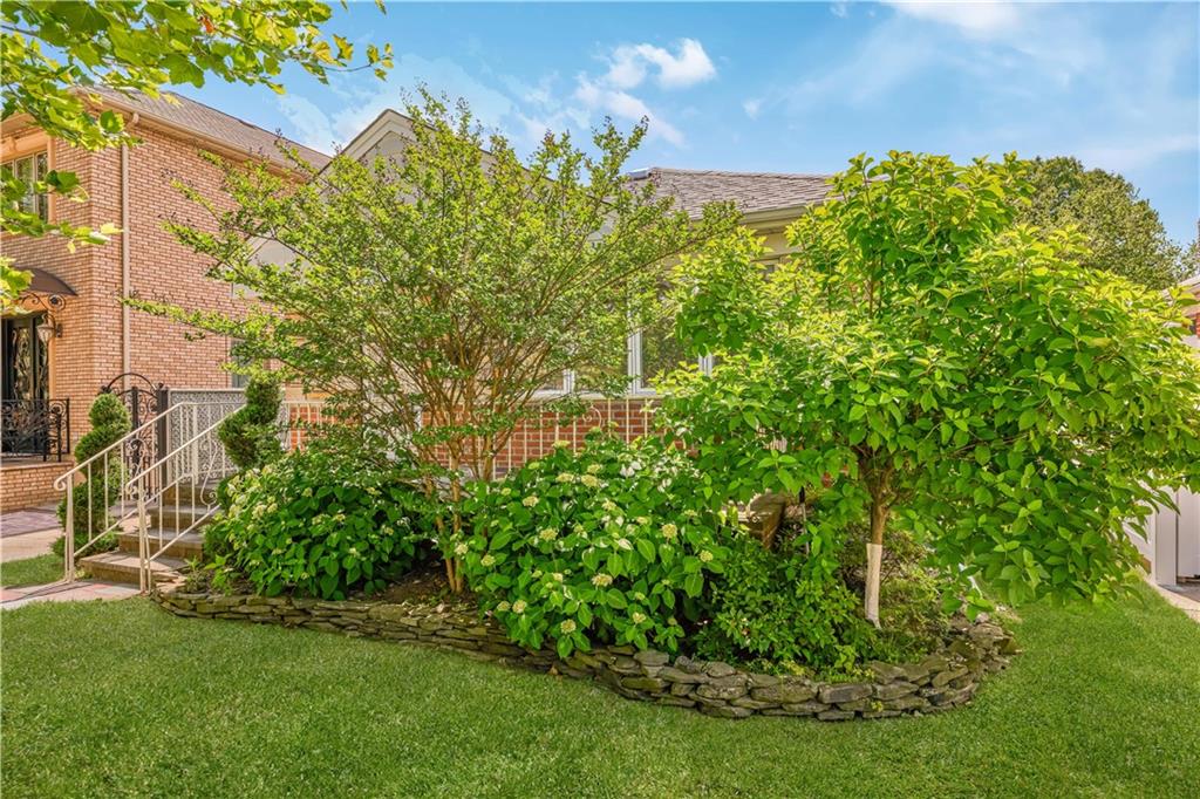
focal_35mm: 20
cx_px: 600
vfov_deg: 61.9
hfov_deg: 84.0
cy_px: 400
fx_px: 666
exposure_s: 1/200
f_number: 8
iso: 64
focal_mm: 20
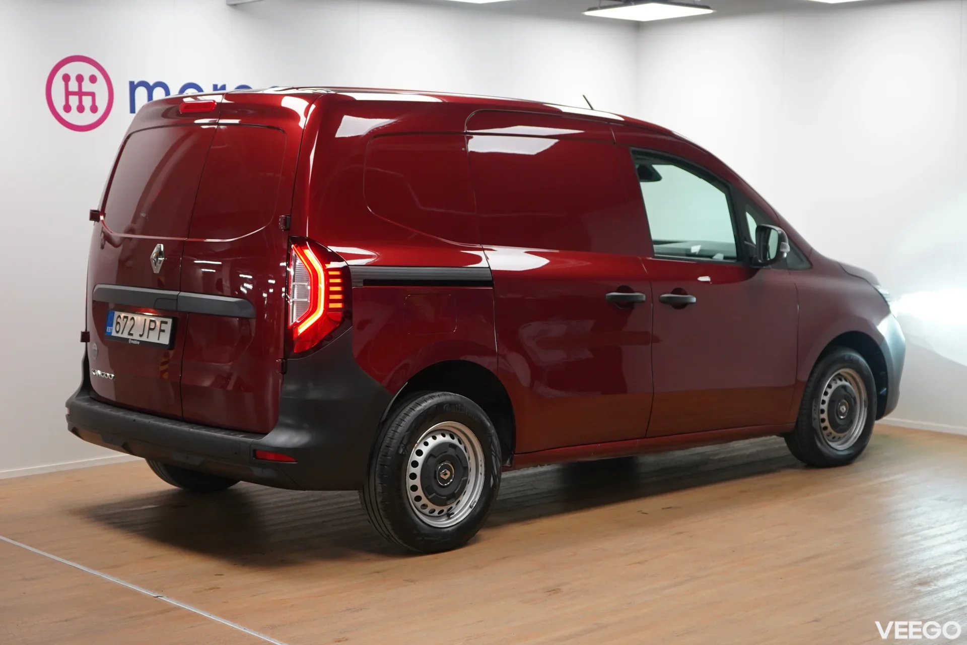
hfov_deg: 36.2
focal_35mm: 55
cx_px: 484
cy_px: 322
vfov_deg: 24.6
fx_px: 1477
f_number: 4
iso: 1250
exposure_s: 1/60
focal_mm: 37
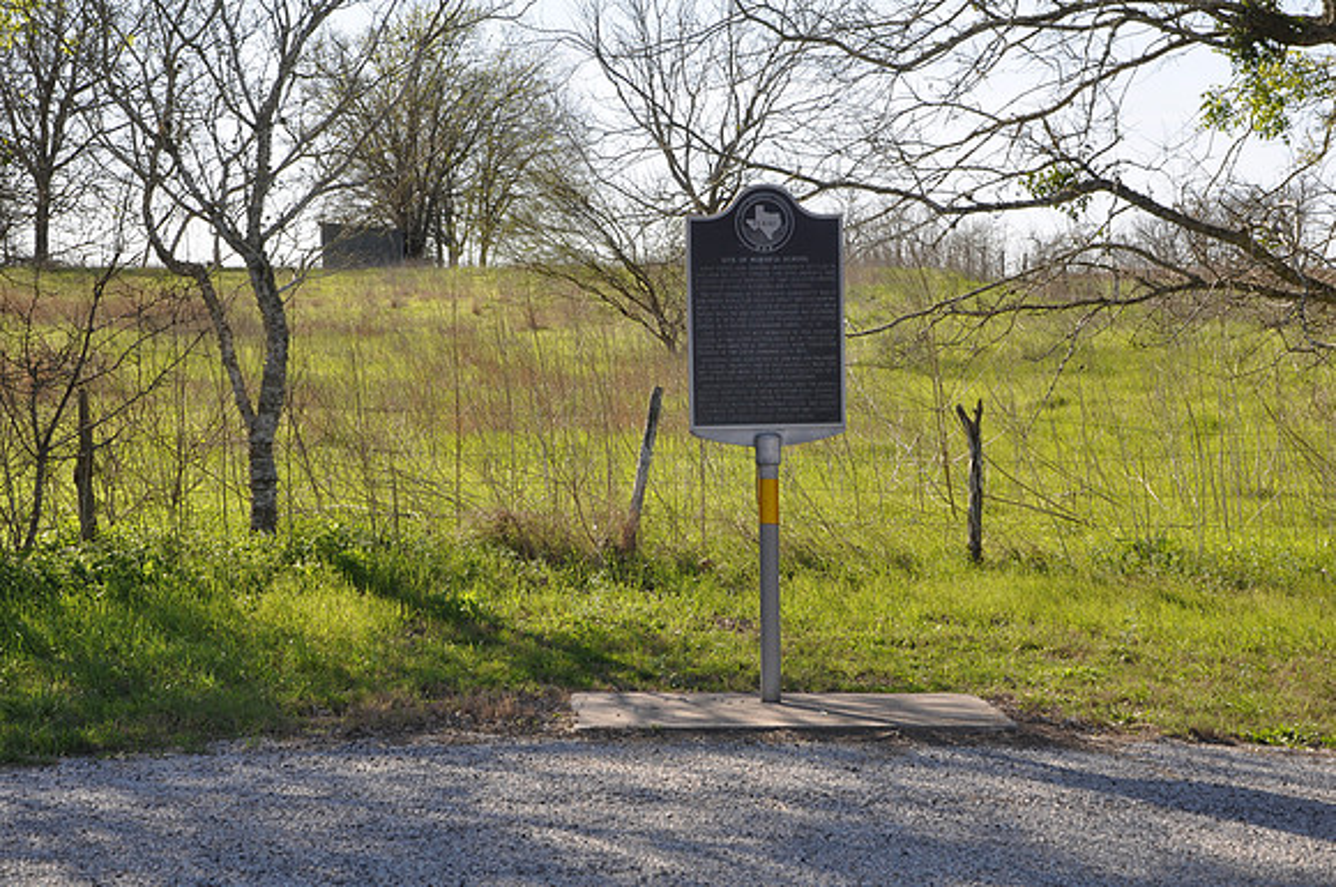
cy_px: 444
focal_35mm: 75
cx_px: 668
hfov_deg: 27.0
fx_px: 2779
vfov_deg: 18.1
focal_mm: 50
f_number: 10
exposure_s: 1/100
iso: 200
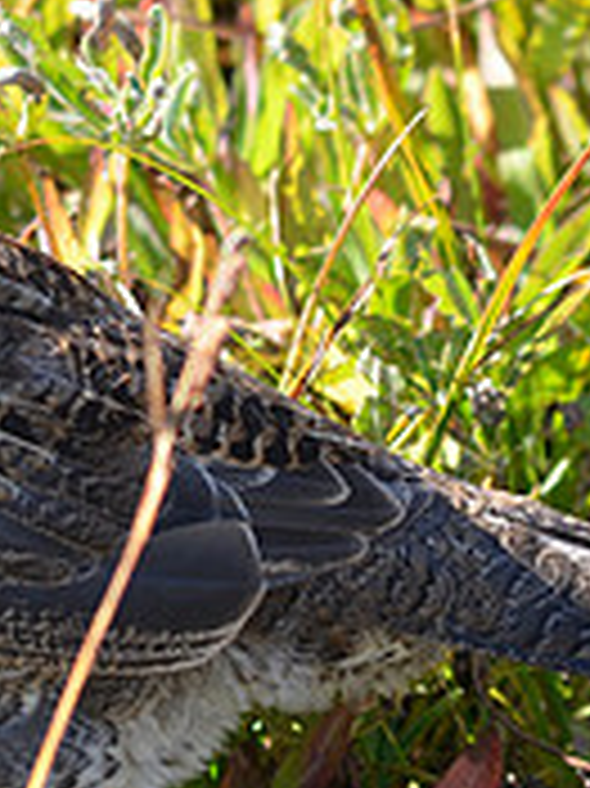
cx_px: -257
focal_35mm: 477
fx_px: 10853
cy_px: 212
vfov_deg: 4.2
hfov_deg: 3.1
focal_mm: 100
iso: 360
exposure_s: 1/500
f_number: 5.6
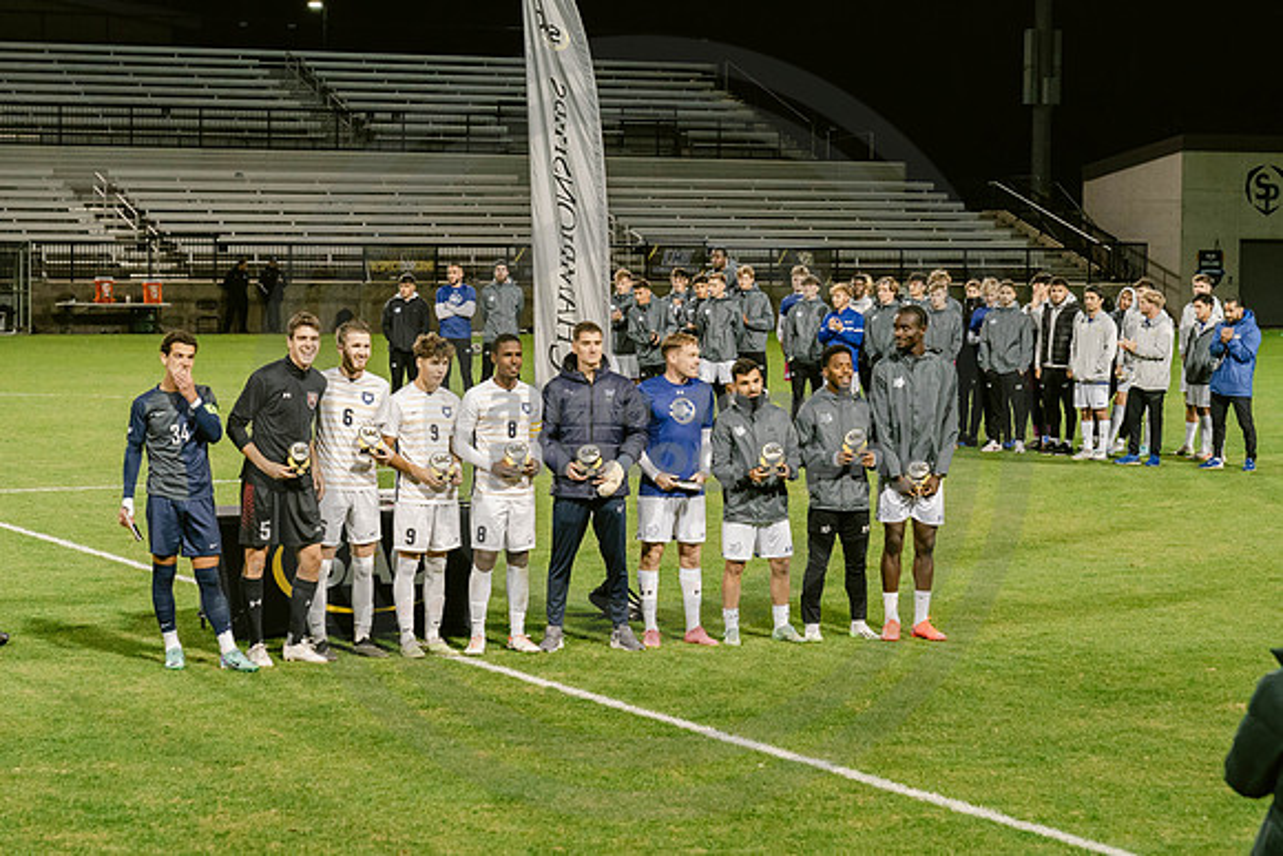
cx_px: 698
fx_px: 3699
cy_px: 400
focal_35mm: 104
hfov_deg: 19.7
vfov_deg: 13.2
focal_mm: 70
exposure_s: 1/200
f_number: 4.5
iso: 2000
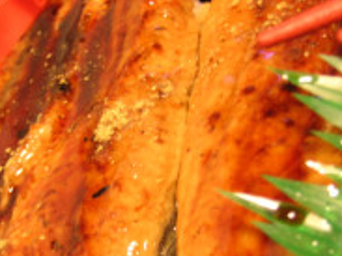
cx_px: 82
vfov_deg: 18.0
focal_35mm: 81
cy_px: 206
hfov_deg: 23.9
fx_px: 800
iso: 100
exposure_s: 1/2
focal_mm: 6.1
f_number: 2.8
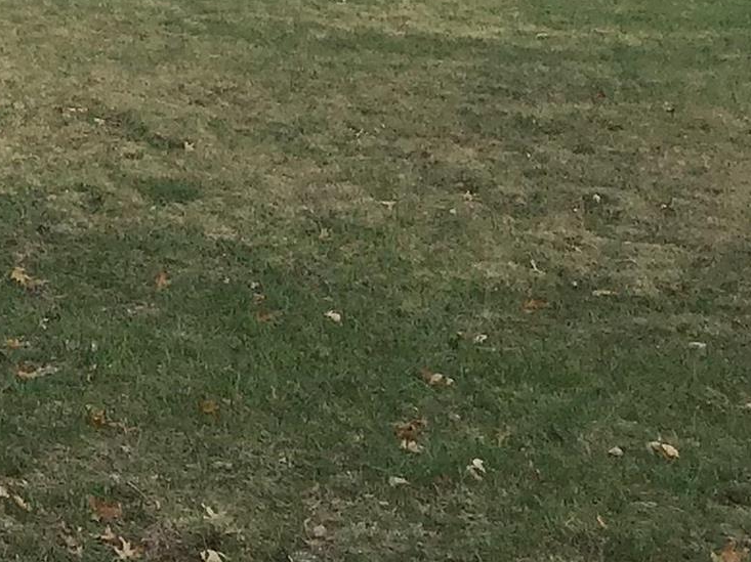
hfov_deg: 13.9
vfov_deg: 10.8
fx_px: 2819
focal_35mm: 130
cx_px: -501
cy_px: -404
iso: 25
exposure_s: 1/1148
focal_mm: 3.3
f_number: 2.4
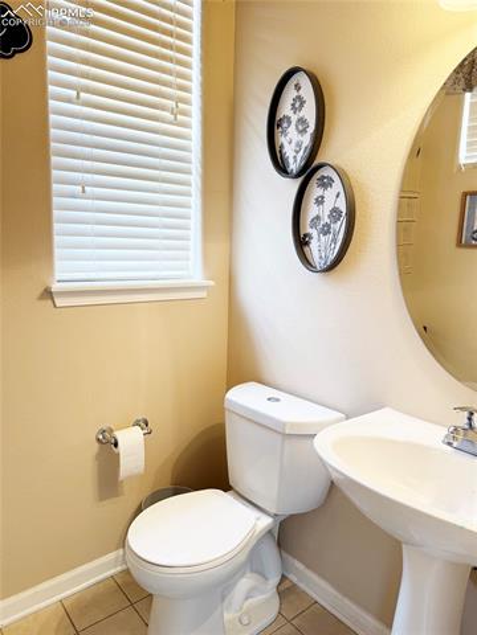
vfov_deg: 71.6
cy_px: 318
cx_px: 238
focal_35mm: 24
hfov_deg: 56.8
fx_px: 441
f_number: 1.78
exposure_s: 1/120
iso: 100
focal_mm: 6.76
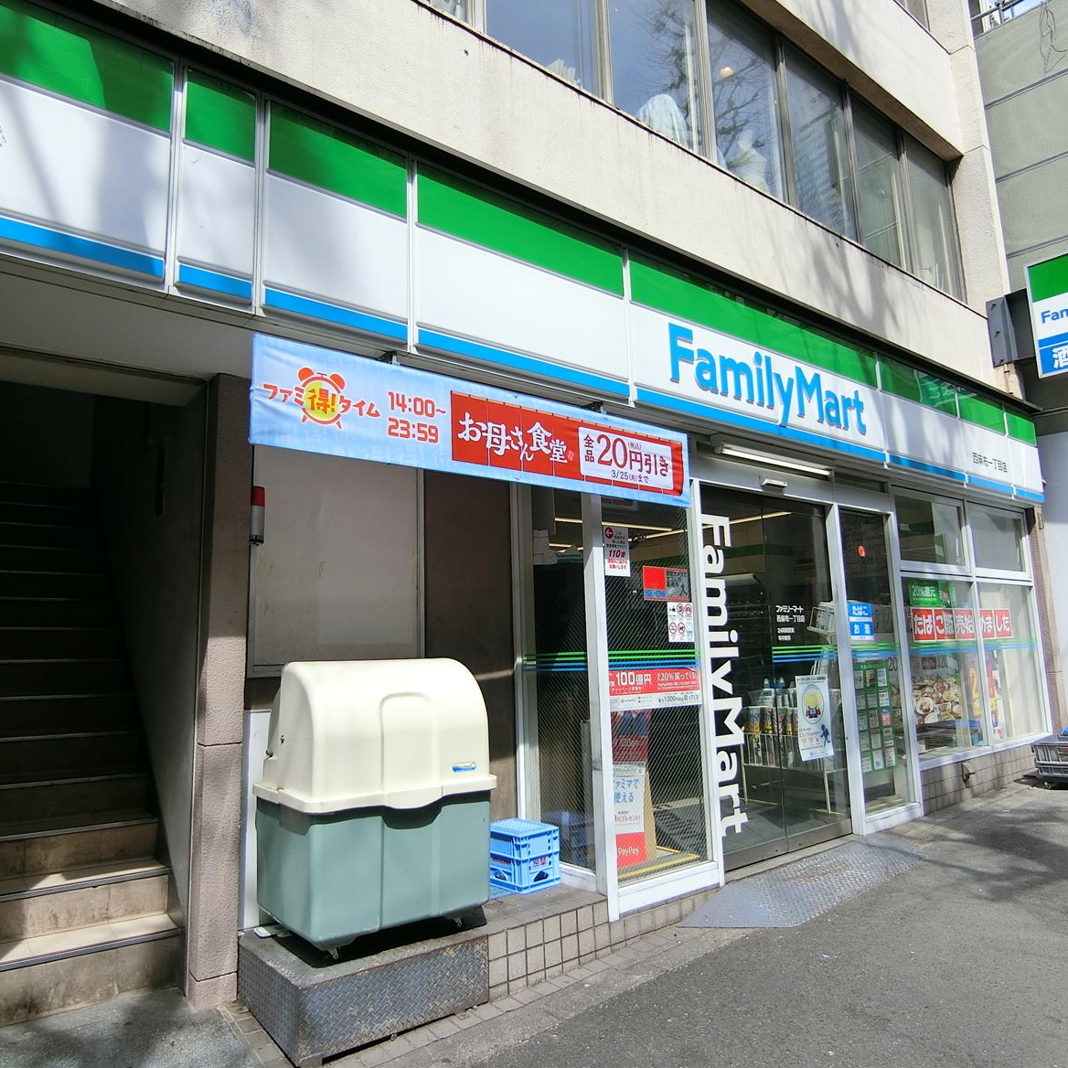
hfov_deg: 67.2
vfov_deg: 67.2
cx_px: 494
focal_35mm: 23
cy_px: 520
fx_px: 803
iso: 80
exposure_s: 1/160
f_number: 6.9
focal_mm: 4.06
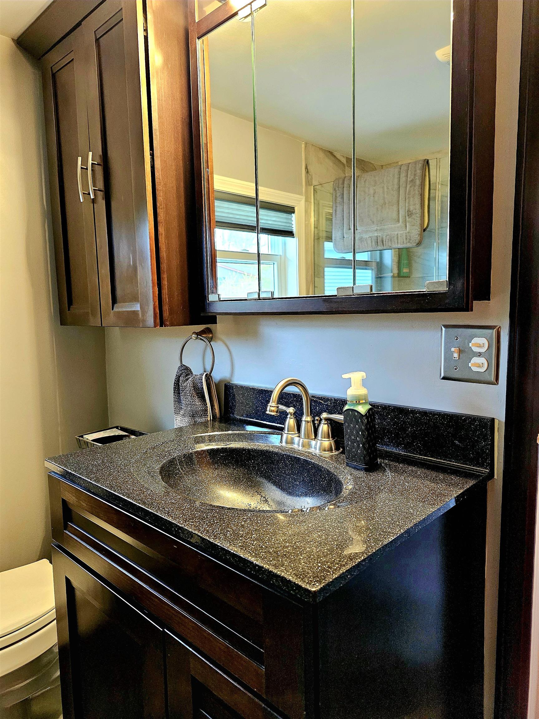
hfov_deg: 58.9
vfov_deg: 73.9
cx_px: 270
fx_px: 478
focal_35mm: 23
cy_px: 360
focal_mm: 6.3
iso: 1000
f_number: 1.7
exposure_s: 1/120
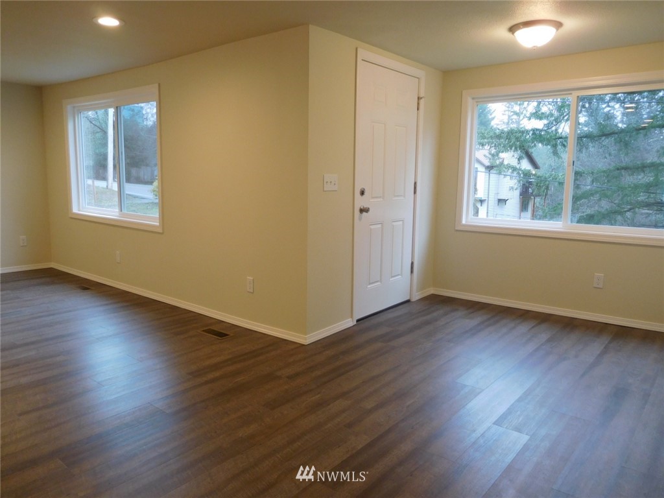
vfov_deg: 54.9
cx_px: 332
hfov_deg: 69.4
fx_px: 480
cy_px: 249
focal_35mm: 25
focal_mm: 4.5
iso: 160
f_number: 3.4
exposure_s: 1/30
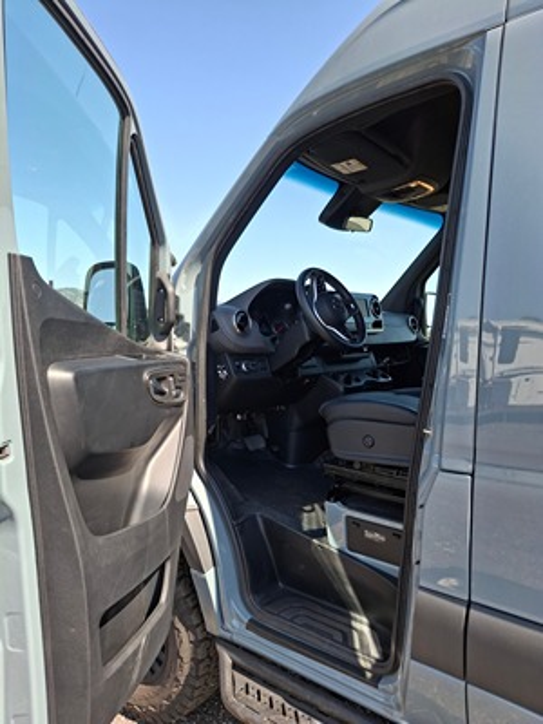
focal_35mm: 25
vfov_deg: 69.4
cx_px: 272
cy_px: 362
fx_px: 523
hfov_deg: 54.9
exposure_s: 1/747
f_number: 1.8
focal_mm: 4.69
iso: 32
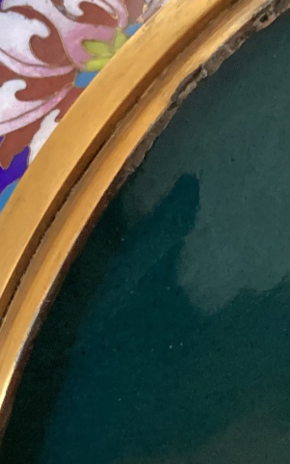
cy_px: 329
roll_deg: +5.4
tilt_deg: -37.0
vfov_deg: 25.0
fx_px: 1036
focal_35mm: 82
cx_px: 295
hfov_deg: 15.6
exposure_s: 1/25
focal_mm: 3.3
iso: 500
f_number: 2.4
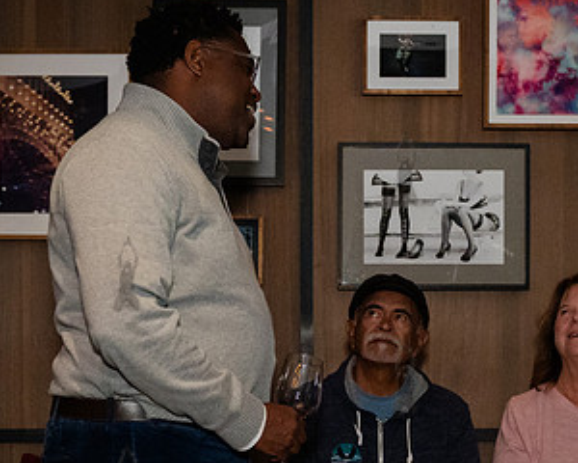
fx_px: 1163
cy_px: 389
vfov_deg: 22.1
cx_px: 320
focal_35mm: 68
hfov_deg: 27.9
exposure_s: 1/320
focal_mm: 32
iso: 12800
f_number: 3.5
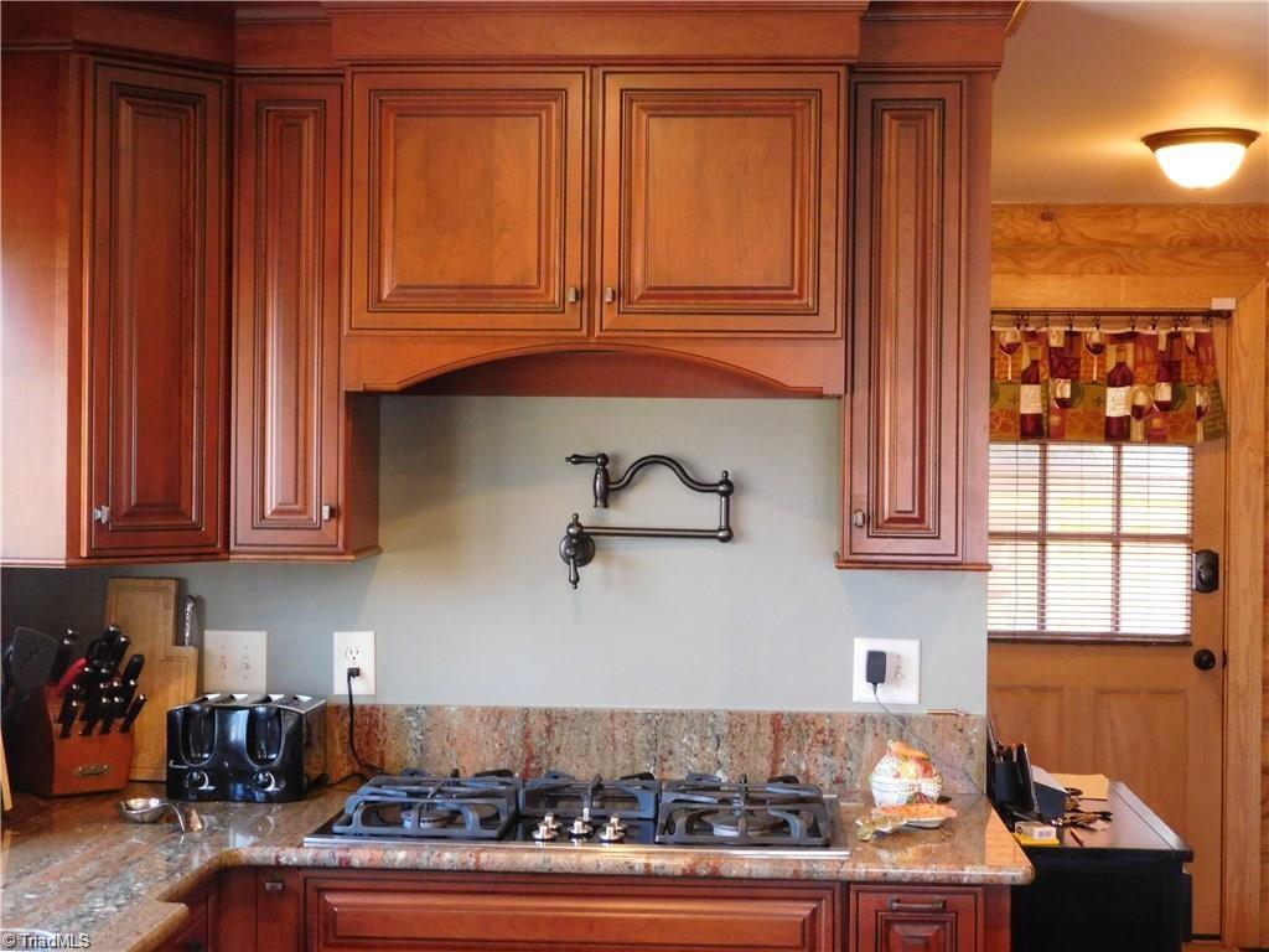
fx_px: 1870
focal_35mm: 51
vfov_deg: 28.6
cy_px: 476
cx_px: 634
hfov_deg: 37.5
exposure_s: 1/30
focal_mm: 9
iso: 720
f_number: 3.8
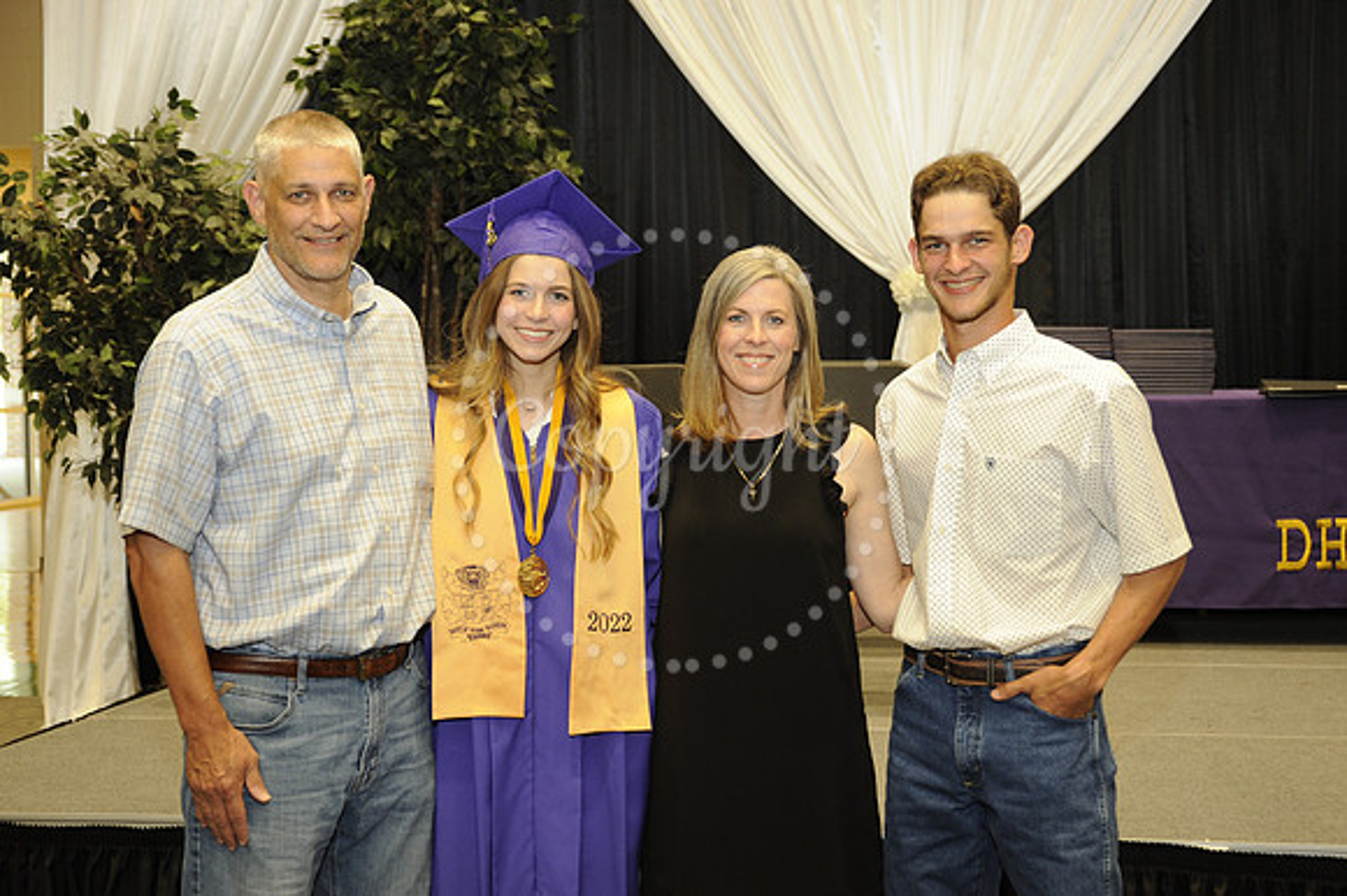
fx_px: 2468
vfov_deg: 20.6
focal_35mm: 66
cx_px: 674
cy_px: 448
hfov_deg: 30.5
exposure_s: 1/60
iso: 1250
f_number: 5.6
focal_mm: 66
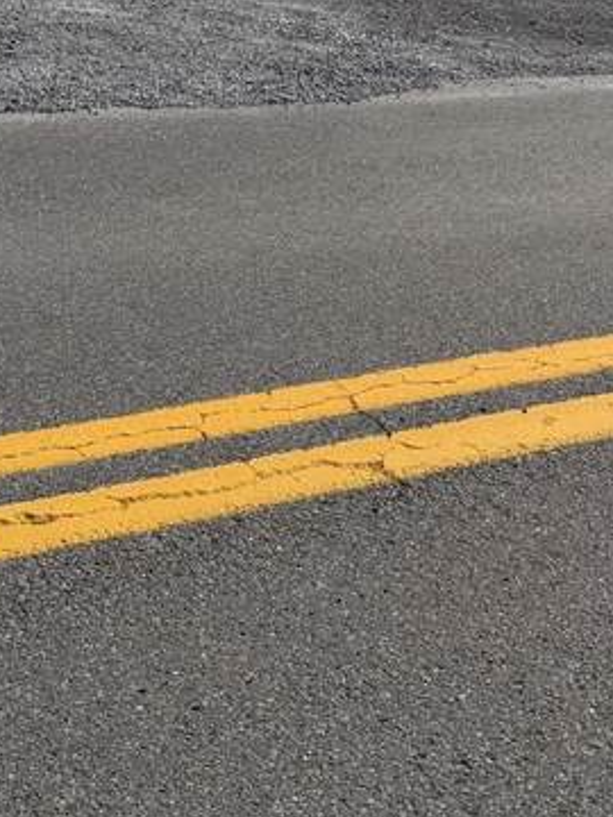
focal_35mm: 64
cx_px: 529
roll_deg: -1.2
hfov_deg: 22.5
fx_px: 1511
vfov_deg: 29.0
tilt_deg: -12.9
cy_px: 68
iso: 80
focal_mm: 6.76
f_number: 1.78
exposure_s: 1/8130
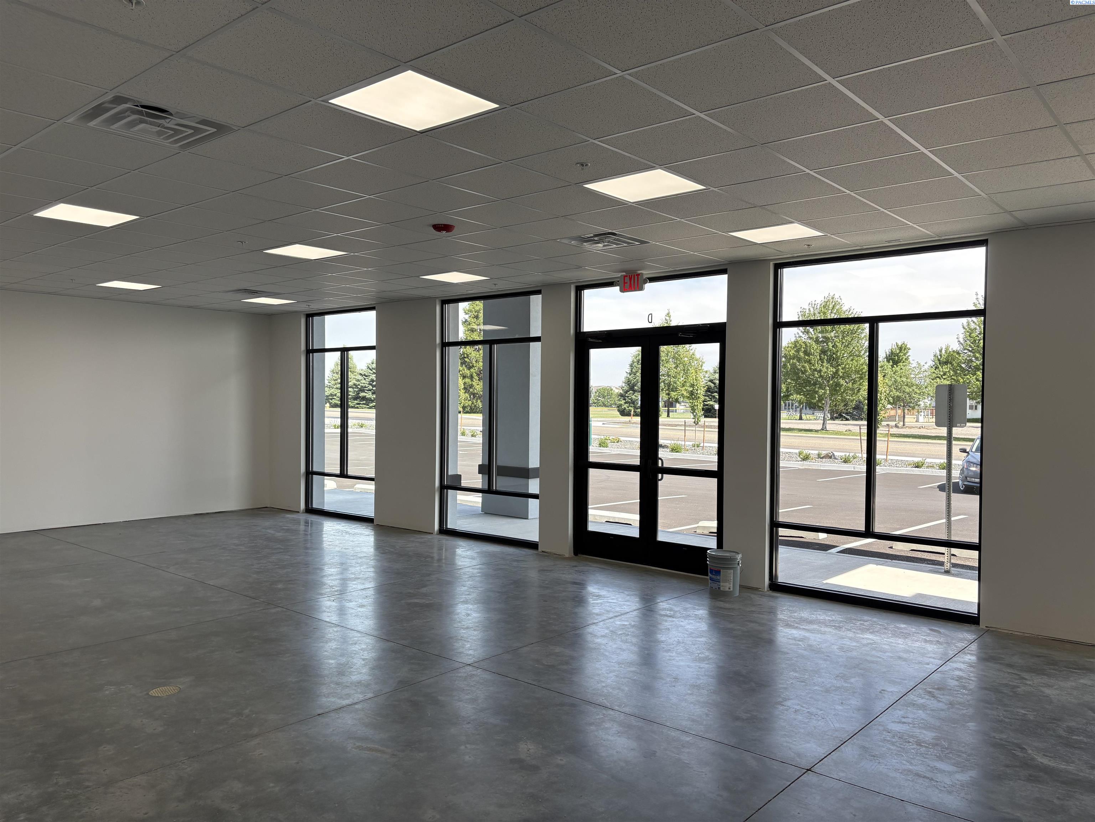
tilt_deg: -0.9
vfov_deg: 53.1
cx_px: 548
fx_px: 822
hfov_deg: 67.3
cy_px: 411
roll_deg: -0.7
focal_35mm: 26
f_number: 1.6
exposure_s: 1/764
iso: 64
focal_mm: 5.96
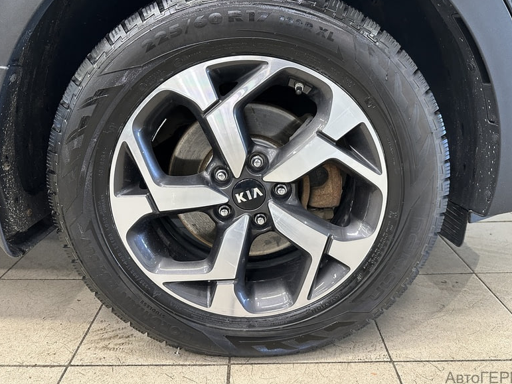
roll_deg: +1.3
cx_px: 252
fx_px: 414
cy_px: 167
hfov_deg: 63.4
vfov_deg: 49.6
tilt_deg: -16.6
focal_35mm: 28
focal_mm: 6.86
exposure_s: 1/50
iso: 400
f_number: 1.78
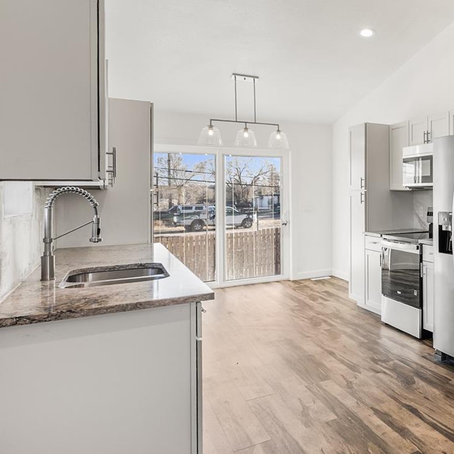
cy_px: 196
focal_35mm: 31
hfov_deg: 41.9
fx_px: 459
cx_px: 498
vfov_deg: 52.5
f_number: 8
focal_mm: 16.5
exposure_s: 1/4
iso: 200
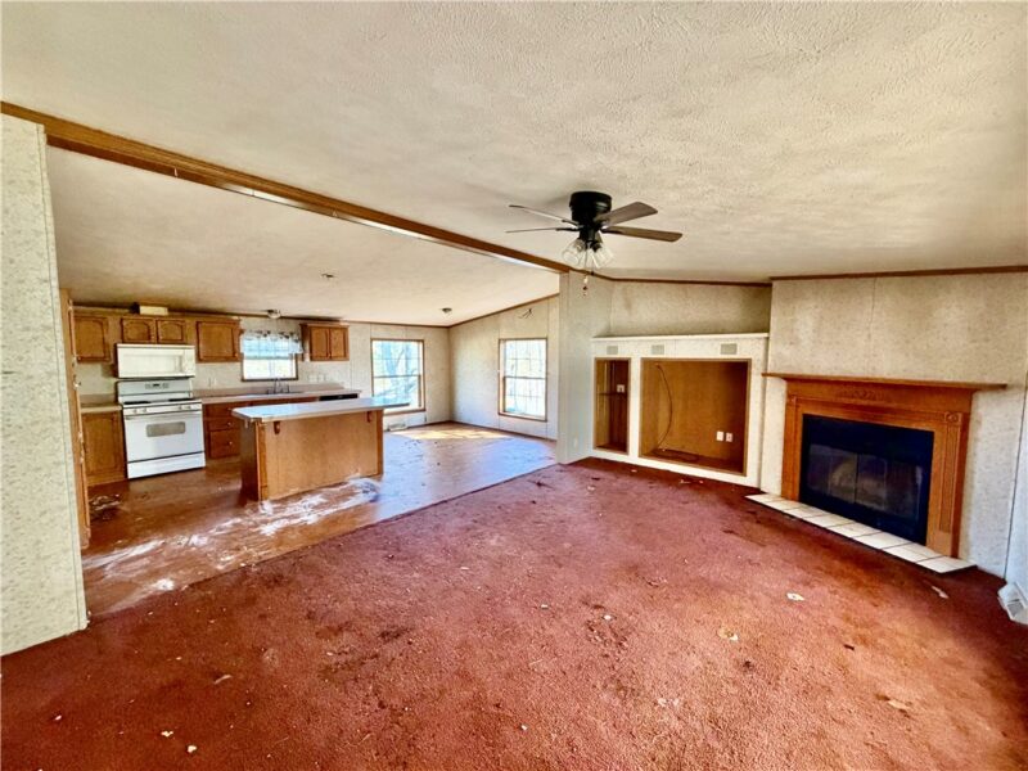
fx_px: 416
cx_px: 514
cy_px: 386
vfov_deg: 85.7
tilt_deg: -3.9
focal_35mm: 14
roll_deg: +0.1
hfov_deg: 102.1
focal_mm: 2.22
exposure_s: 1/60
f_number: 2.2
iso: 500
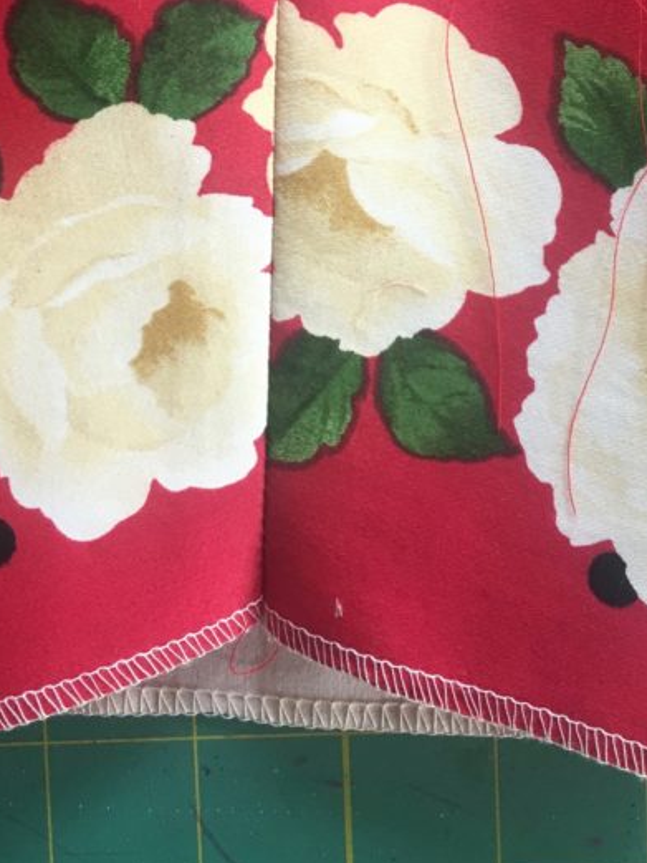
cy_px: 25
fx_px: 1420
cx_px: 276
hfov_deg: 25.6
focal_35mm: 57
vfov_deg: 31.5
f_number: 2.2
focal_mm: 4.15
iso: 40
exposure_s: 1/30
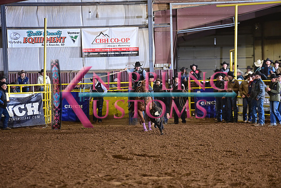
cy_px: 94
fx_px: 1561
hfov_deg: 10.3
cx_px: 140
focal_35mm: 200
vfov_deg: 6.9
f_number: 3.2
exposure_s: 1/200
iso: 1250
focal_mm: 200
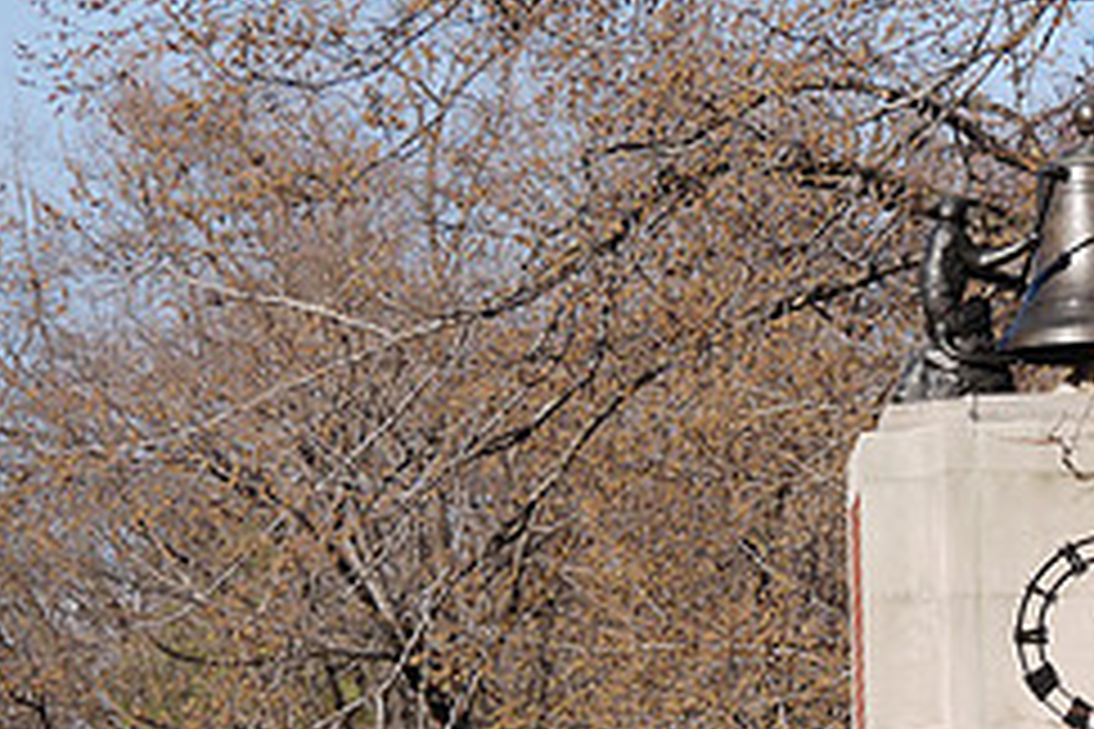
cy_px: 893
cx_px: 1211
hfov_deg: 4.1
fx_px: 15102
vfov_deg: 2.8
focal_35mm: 497
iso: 100
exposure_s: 1/500
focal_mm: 100
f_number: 5.6
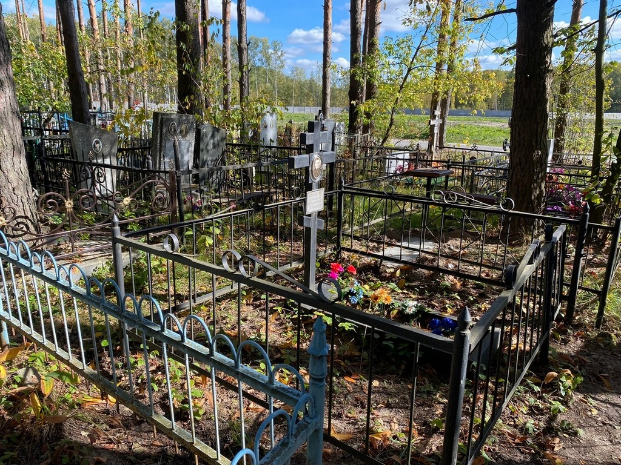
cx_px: 310
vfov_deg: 53.1
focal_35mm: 26
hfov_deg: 67.3
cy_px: 232
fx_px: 466
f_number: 1.8
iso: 32
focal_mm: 4.25
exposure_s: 1/600
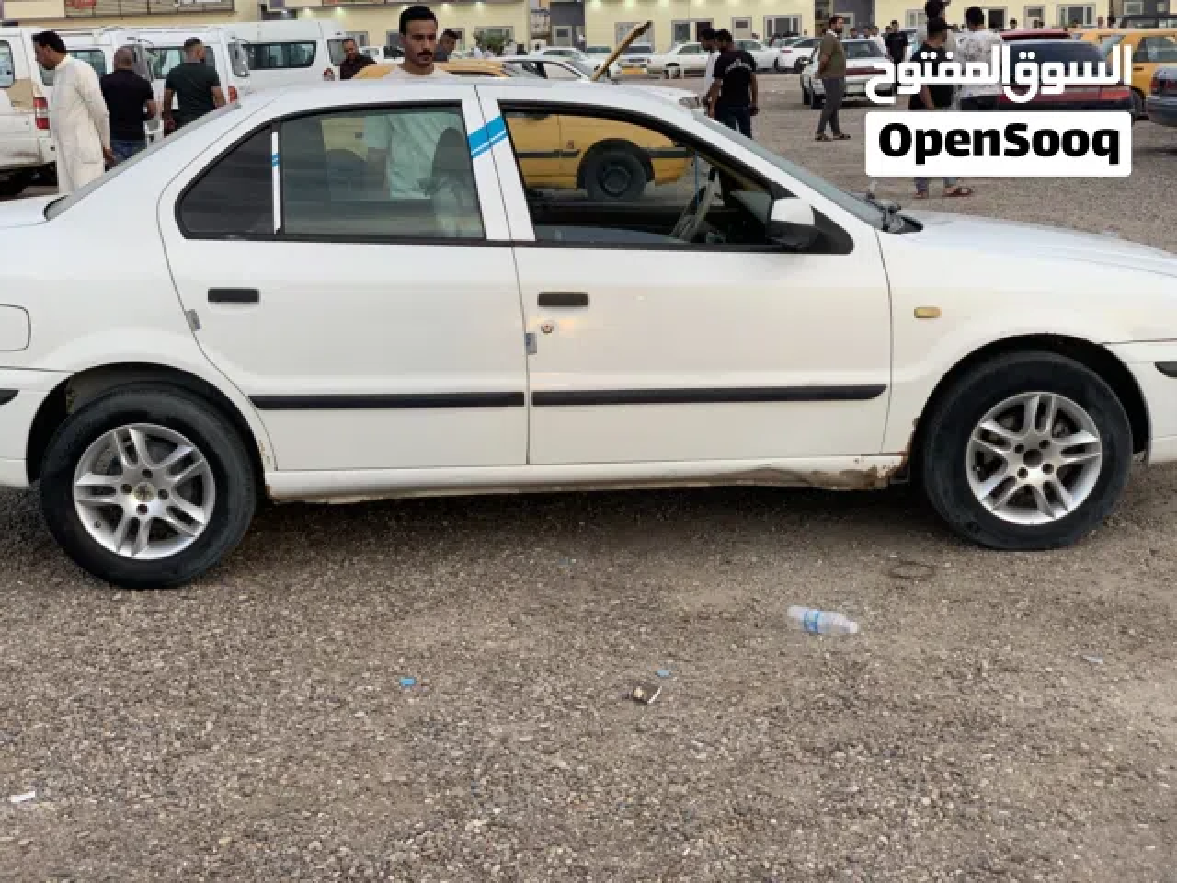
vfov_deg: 28.0
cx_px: 588
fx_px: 1768
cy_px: 442
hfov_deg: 36.8
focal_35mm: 52
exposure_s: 1/122
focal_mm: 6
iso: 32
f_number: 2.4
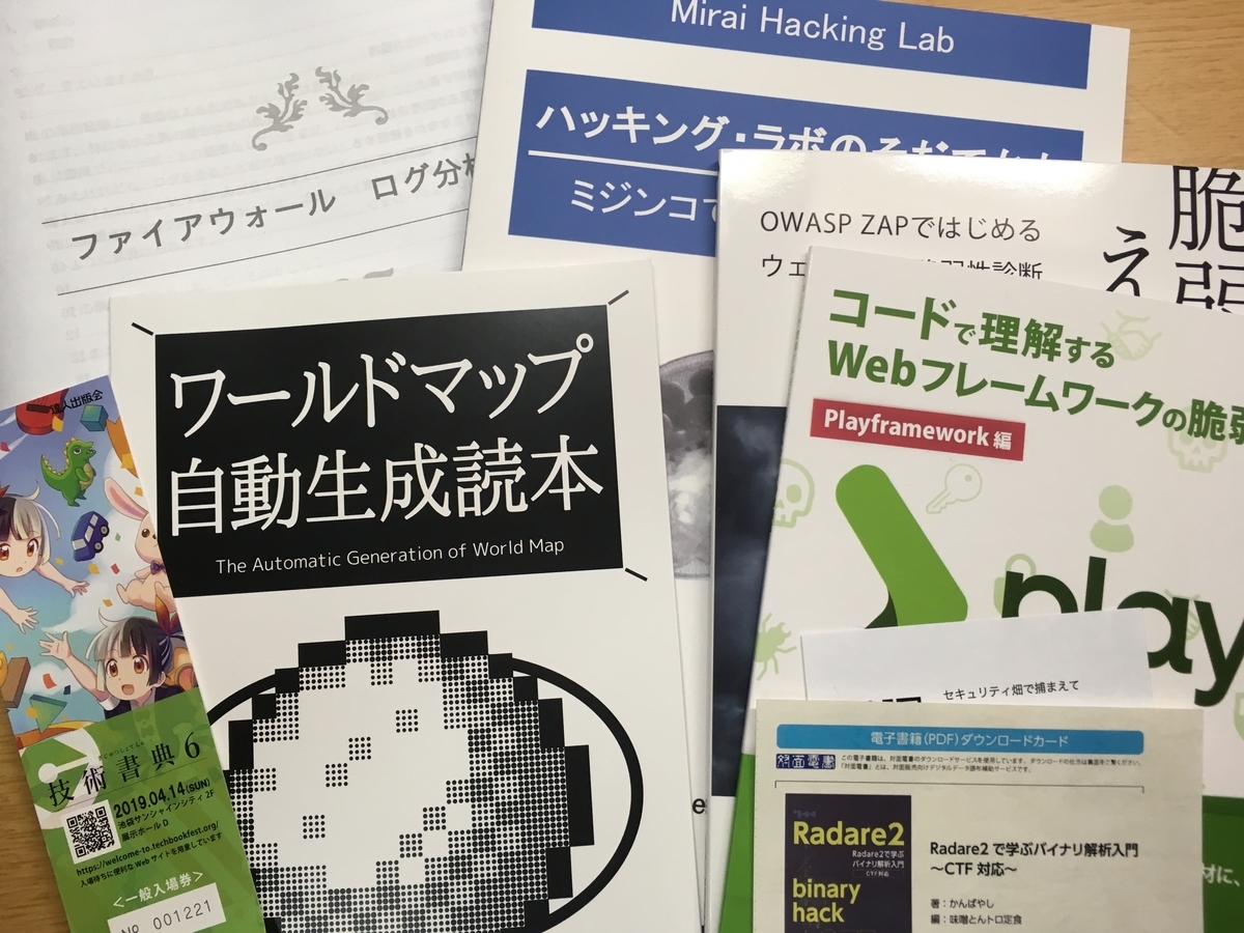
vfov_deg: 48.2
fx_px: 1042
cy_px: 466
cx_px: 622
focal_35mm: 29
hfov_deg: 61.7
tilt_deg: -82.7
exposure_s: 1/30
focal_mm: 4.15
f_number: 2.2
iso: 32
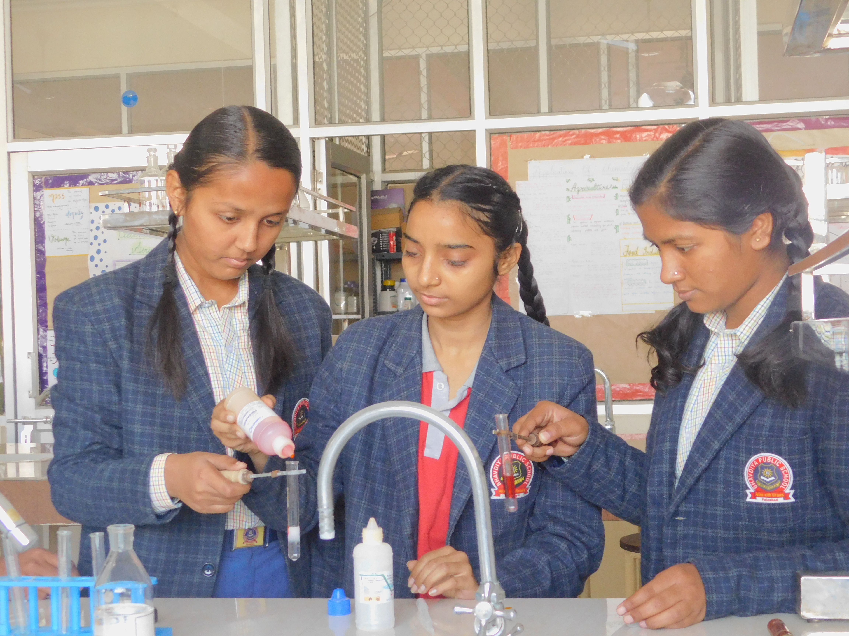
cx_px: 424
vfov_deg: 24.8
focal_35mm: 59
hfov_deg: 32.7
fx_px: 1447
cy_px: 318
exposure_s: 1/20
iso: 400
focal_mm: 10.4
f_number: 4
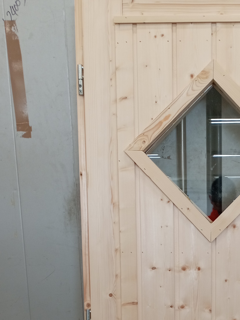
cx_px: 218
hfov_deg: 25.7
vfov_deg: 33.0
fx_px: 508
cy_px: 293
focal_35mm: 55
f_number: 1.8
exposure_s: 1/25
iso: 332
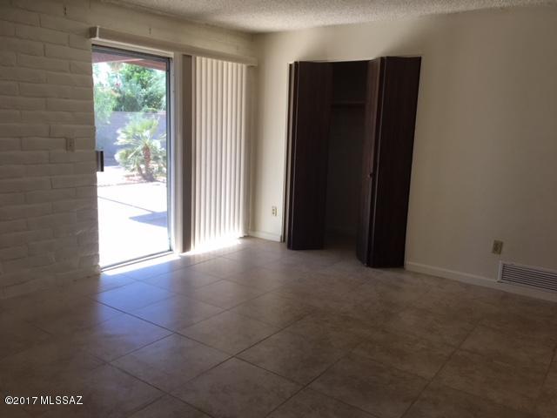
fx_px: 467
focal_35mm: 29
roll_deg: -2.5
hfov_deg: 61.7
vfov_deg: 48.2
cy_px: 209
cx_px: 278
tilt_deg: -6.9
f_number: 2.2
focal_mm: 4.15
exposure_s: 1/120
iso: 40
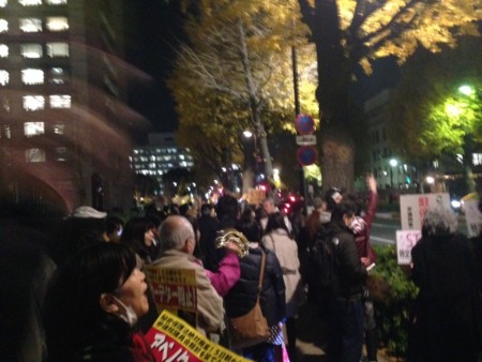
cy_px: 181
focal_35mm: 33
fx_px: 460
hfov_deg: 55.3
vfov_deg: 43.0
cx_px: 241
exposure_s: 1/15
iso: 800
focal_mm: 4.12
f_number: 2.4
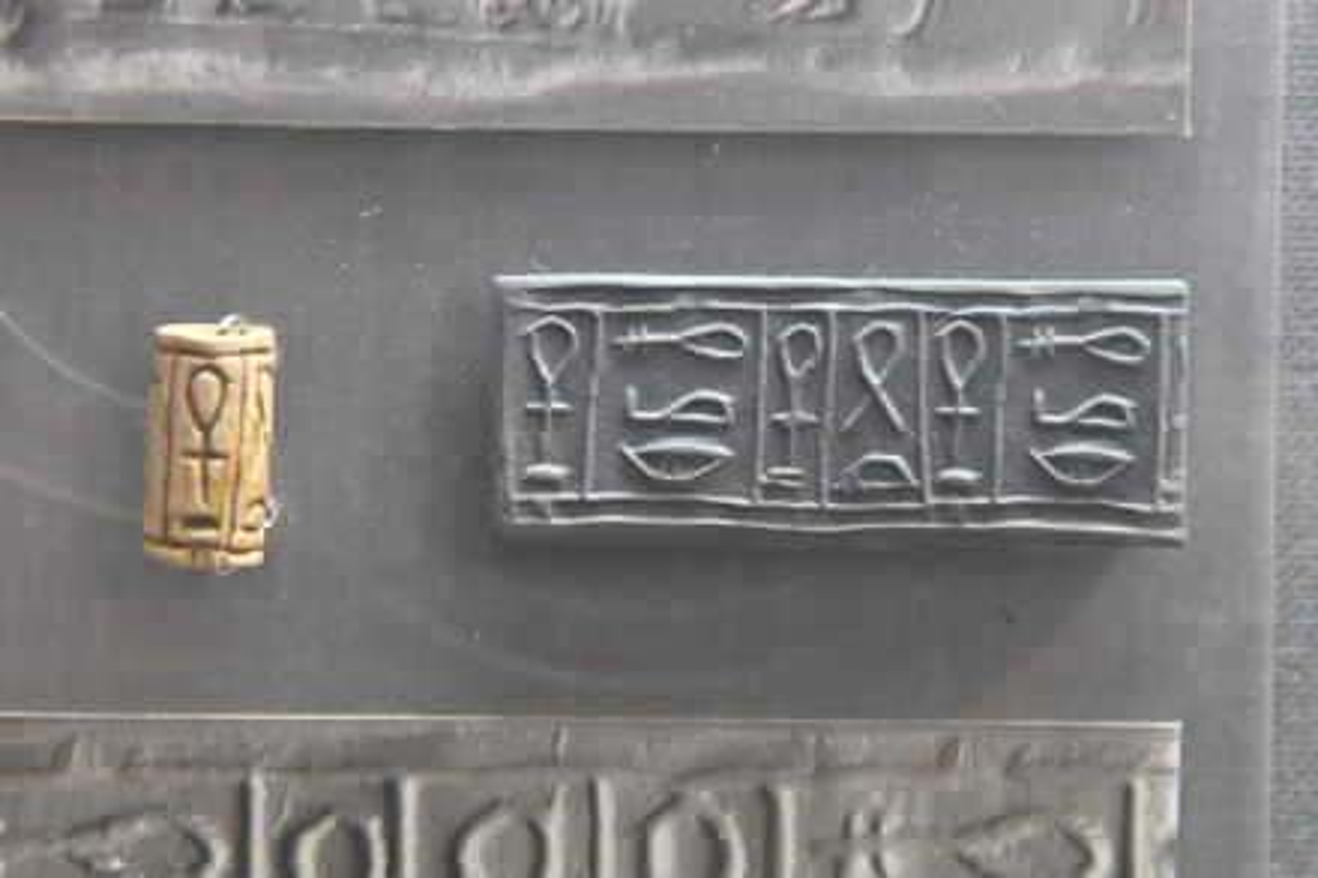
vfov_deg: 7.6
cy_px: 439
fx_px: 6587
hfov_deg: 11.4
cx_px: 659
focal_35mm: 180
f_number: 4.5
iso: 5000
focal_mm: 120
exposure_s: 1/125
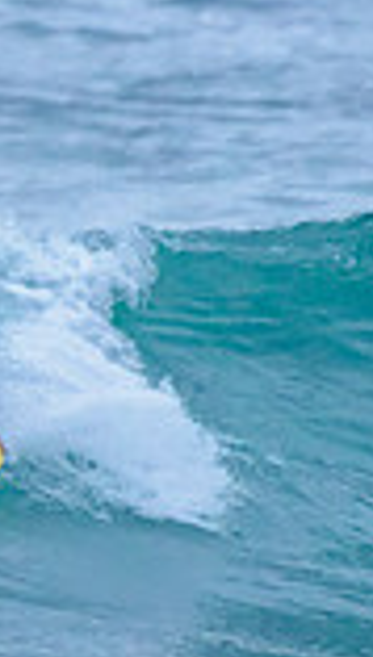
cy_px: 184
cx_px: -743
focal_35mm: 2366
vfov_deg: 0.9
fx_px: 41358
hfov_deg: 0.5
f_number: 5.6
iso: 2500
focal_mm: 500
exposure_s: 1/2000
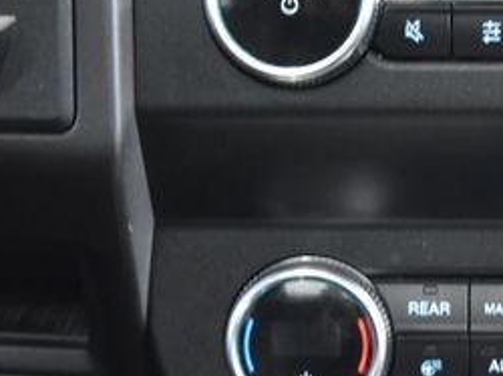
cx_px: 632
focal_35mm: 192
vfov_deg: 7.7
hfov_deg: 10.1
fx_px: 2787
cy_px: 239
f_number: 5.6
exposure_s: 1/10
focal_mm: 52
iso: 1600
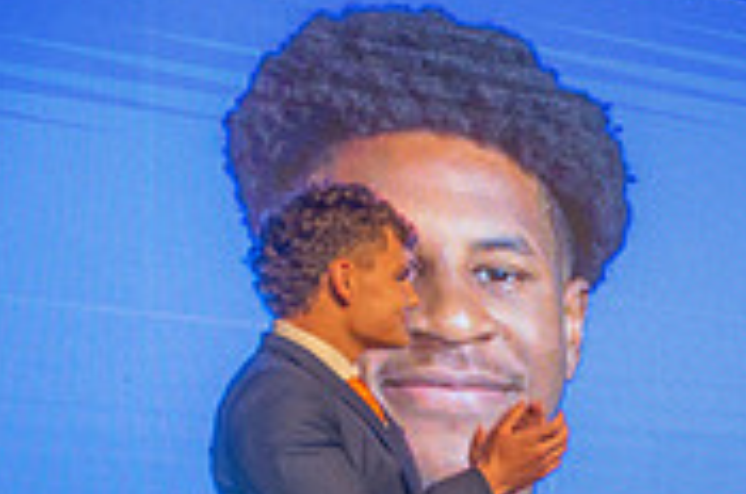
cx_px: 1215
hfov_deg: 15.1
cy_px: 726
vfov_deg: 10.7
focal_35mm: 123
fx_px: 2544
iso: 320
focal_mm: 37
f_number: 2.8
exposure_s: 1/50
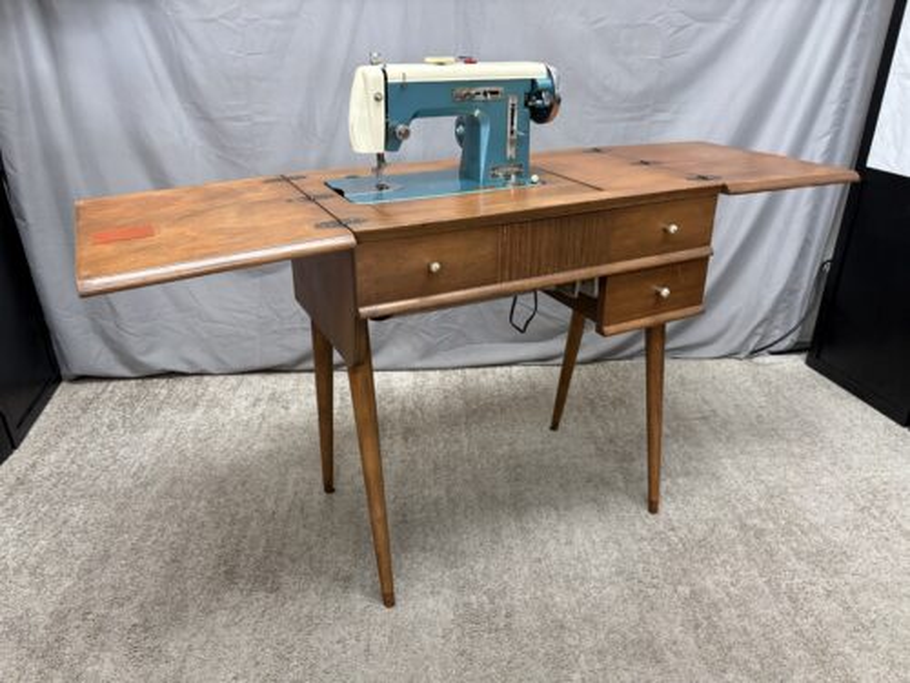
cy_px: 342
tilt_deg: -24.7
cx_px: 455
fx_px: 683
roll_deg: -0.2
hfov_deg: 67.3
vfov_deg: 53.1
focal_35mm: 26
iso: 250
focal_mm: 5.96
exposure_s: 1/60
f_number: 1.6
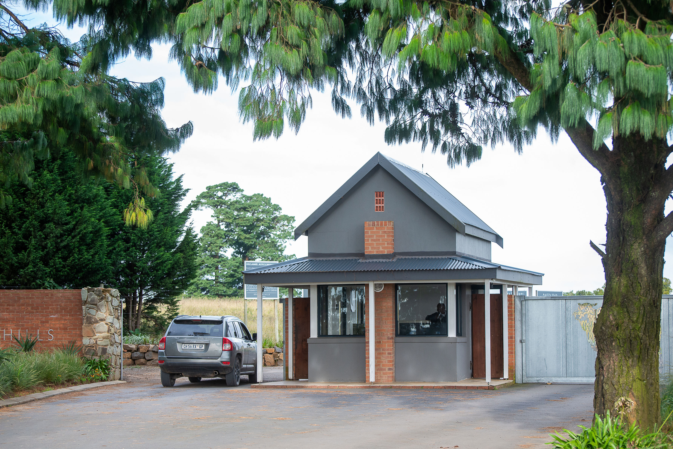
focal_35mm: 78
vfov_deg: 17.5
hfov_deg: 26.0
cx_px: 336
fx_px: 1459
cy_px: 224
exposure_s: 1/640
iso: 800
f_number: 5
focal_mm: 78
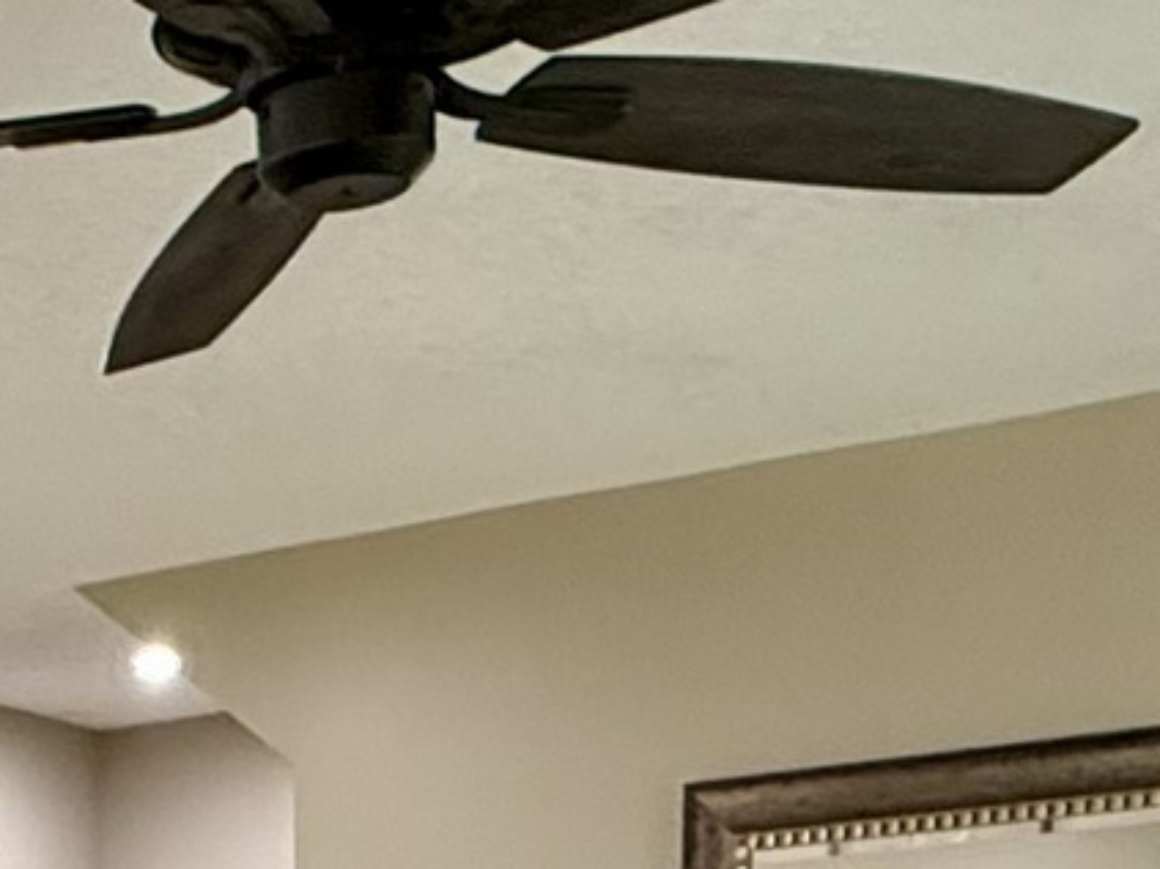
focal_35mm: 94
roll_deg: +2.5
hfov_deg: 20.1
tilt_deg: -17.5
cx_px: -71
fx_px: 3149
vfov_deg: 11.9
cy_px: 2245
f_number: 2.2
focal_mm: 2.22
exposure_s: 1/60
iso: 250
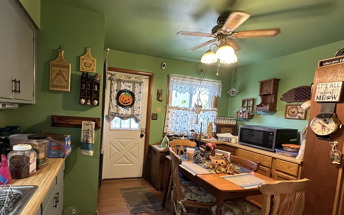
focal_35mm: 18
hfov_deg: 90.4
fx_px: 169
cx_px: 146
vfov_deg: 64.6
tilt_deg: -4.7
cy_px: 126
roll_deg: -3.5
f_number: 2.2
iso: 200
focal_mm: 2.22
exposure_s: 1/60
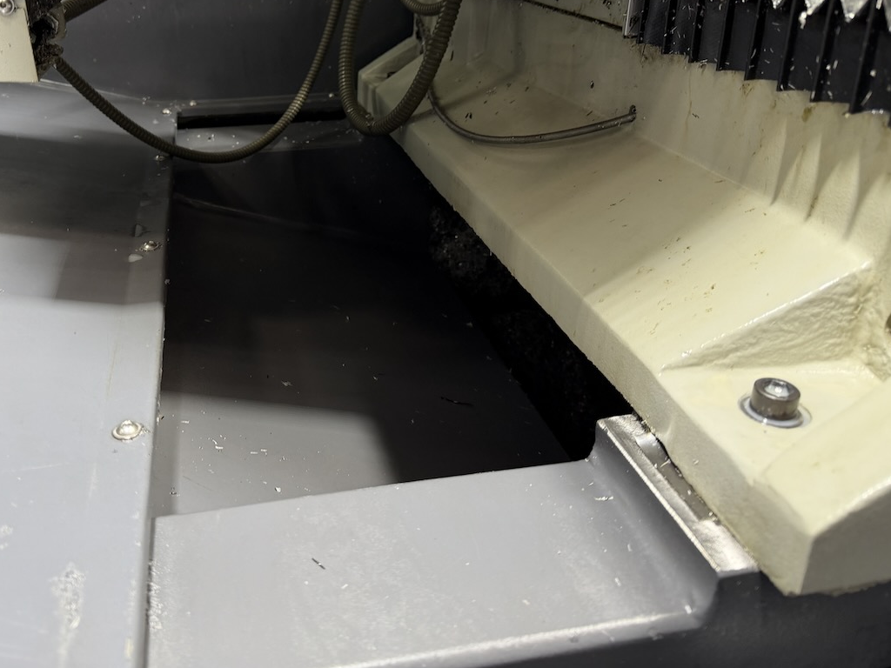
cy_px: 253
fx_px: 772
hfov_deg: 59.3
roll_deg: +2.5
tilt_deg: -24.4
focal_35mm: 30
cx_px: 344
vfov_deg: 46.4
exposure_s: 1/60
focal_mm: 6.76
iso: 160
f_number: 1.78
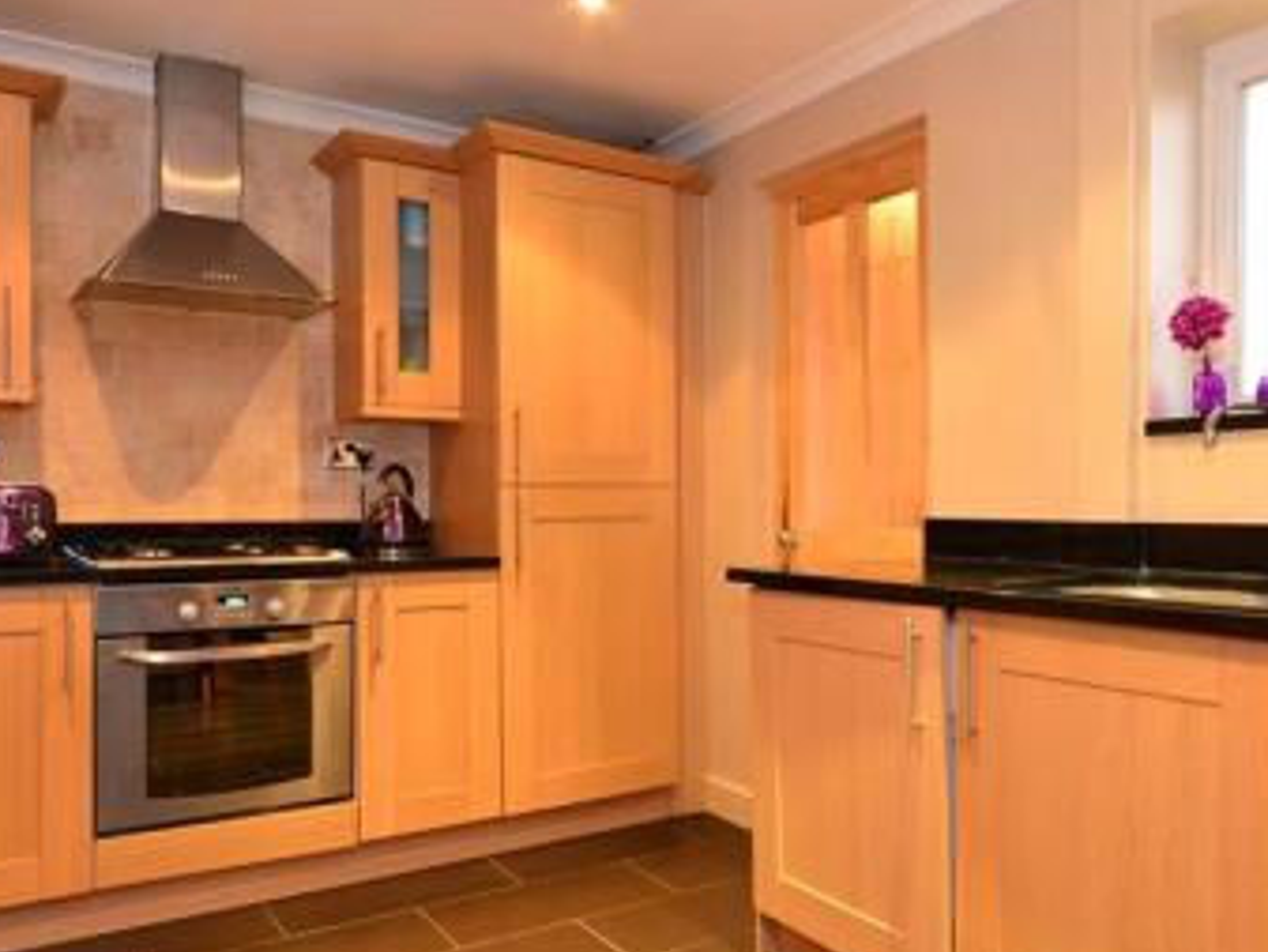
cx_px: 730
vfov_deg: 49.8
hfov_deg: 63.1
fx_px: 1026
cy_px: 470
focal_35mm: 28
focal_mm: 10
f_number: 8
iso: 200
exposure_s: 1
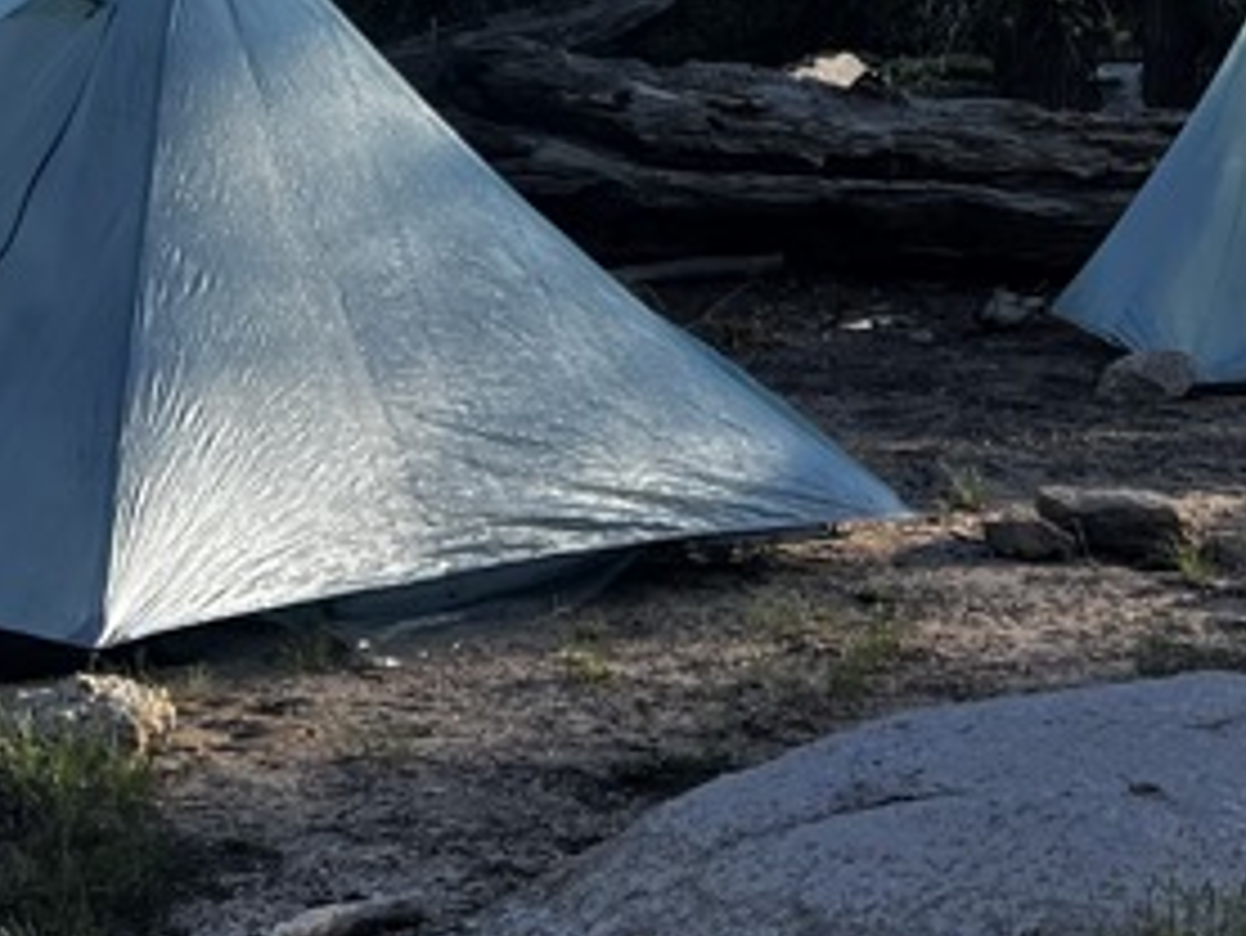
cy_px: -657
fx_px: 3457
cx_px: 1035
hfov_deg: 20.2
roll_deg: +0.0
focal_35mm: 96
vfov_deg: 14.0
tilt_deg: +9.8
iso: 50
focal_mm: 5.1
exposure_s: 1/810
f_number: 1.6
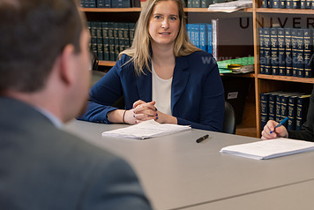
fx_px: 995
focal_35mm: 114
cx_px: 161
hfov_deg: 17.9
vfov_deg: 12.0
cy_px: 78
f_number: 4
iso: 1250
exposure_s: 1/125
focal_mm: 70
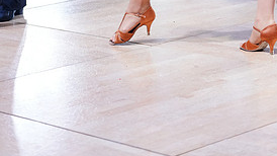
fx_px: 1138
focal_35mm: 155
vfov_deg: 7.6
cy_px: -124
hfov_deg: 13.9
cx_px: 90
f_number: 2.8
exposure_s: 1/640
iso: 1250
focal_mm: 70
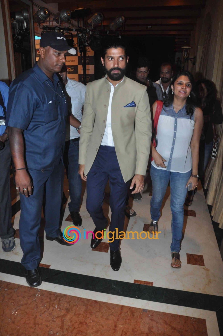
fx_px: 252
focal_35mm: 27
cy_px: 168
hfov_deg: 47.8
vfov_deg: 67.4
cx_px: 112
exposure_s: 1/200
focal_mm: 18
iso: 1250
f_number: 10
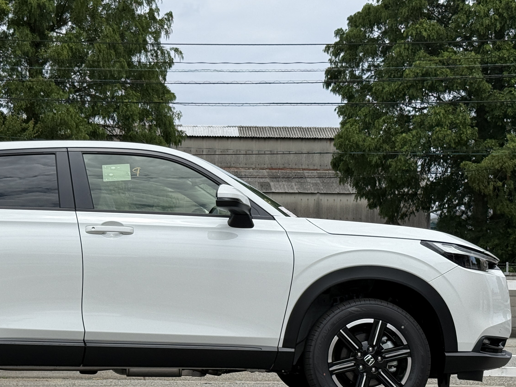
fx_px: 1282
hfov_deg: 22.5
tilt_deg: +2.5
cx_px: 120
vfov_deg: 17.2
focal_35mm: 86
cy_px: 238
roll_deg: -1.6
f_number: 1.78
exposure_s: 1/6536
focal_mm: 6.76
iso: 64
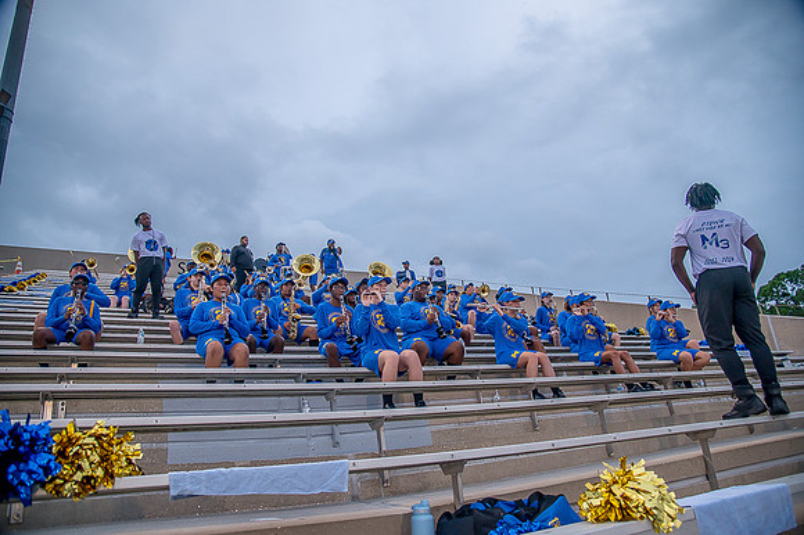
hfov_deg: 73.8
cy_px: 268
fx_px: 536
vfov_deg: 53.1
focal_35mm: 24
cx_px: 402
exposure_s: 1/200
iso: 400
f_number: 4
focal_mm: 24
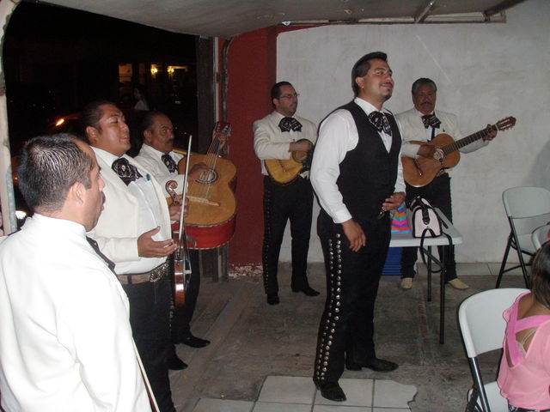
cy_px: 206
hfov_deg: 49.0
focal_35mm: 38
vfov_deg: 37.7
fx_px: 604
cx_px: 275
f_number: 3.5
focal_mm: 6.7
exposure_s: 1/30
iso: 320
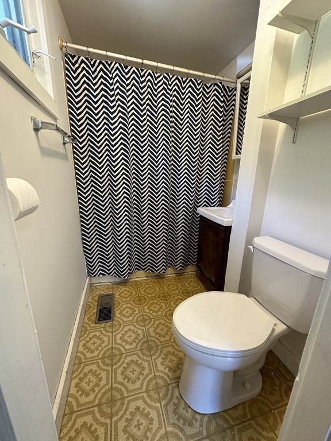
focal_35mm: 14
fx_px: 178
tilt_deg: -15.1
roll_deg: -0.8
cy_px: 220
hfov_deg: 85.7
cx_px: 166
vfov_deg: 102.1
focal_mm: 2.22
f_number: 2.2
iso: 320
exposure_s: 1/60
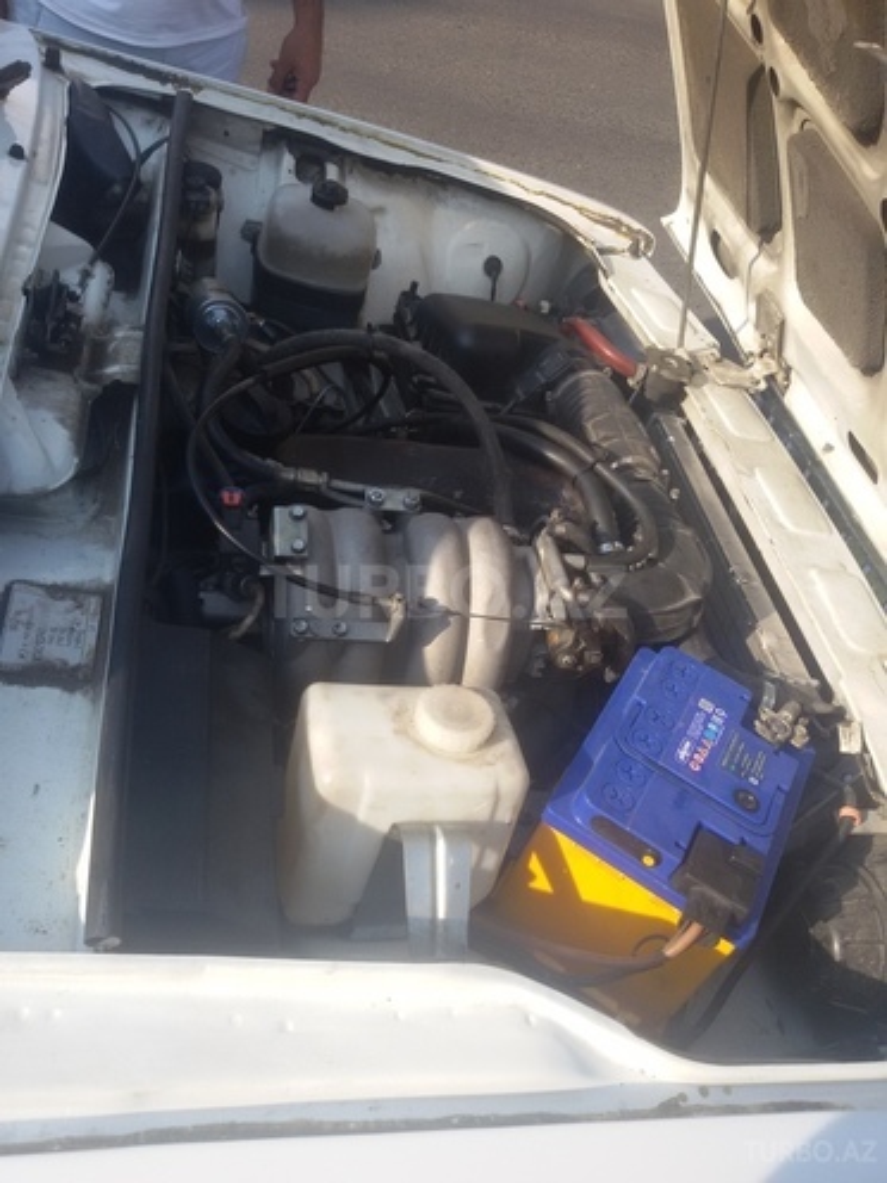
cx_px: 444
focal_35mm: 31
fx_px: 1059
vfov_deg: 58.4
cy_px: 592
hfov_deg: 45.4
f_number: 2.4
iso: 40
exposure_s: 1/413
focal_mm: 2.93
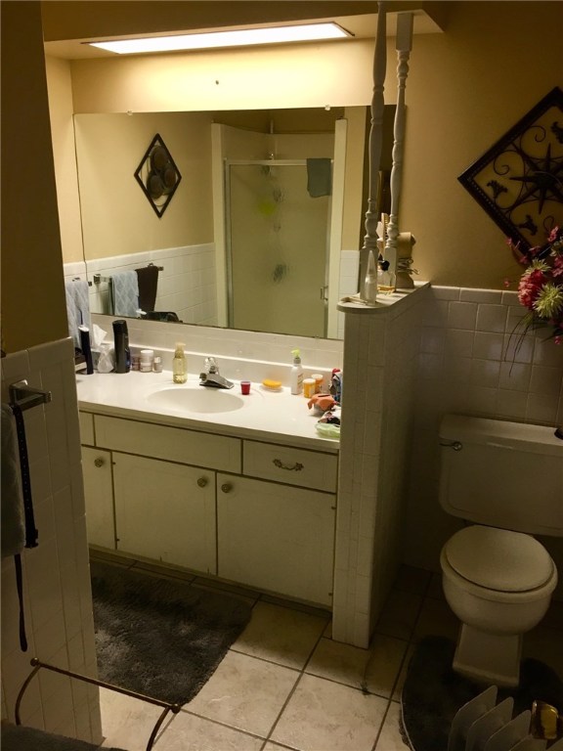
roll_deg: -0.9
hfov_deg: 48.2
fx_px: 629
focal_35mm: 29
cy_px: 376
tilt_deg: -17.1
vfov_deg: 61.7
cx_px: 282
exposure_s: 1/30
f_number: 2.2
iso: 80
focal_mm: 4.15
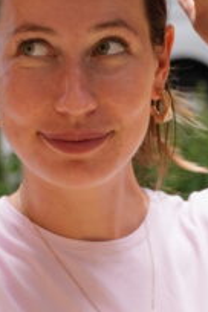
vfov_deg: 11.7
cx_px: 123
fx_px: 1512
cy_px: 288
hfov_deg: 7.9
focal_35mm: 175
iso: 125
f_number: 2.8
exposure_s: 1/160
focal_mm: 34.7
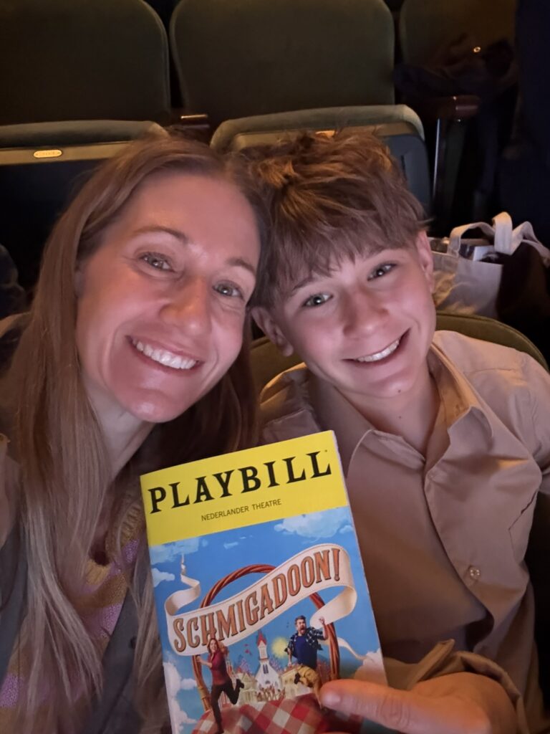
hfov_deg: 46.8
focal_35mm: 30
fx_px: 636
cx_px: 275
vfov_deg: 60.0
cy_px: 367
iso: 1000
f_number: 1.9
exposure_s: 1/15
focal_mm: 2.69
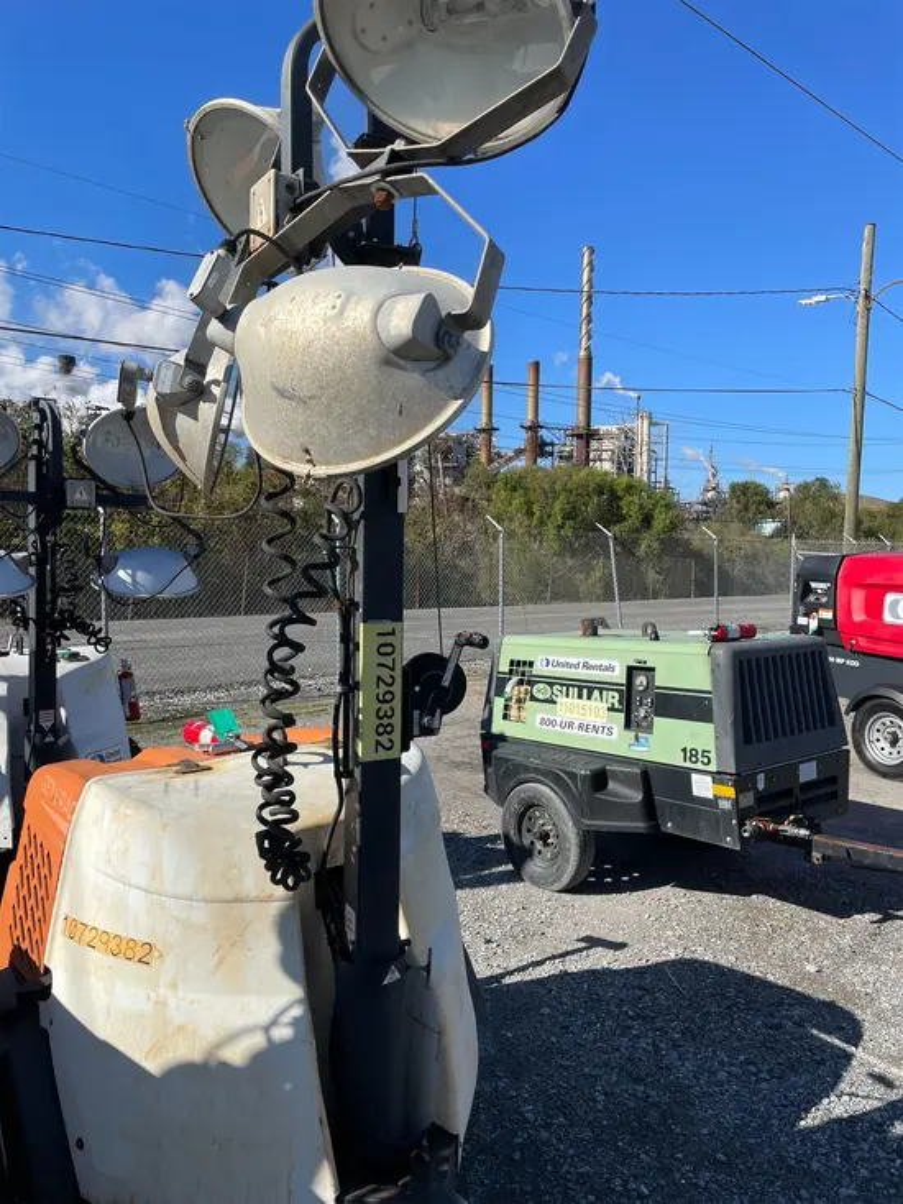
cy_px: 602
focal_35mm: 26
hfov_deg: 53.1
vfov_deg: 67.3
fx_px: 904
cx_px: 452
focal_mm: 4.2
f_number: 1.6
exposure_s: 1/4000
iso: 32
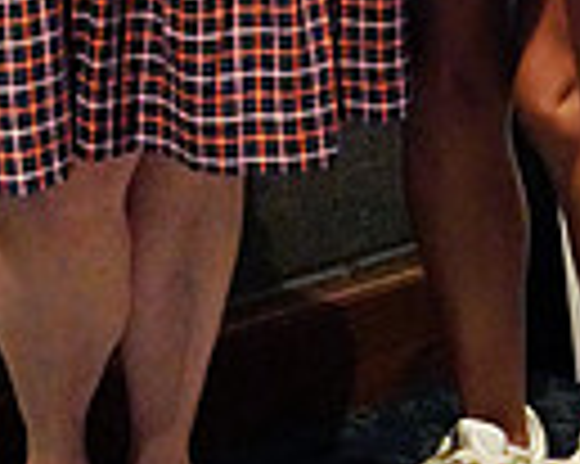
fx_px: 3551
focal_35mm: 207
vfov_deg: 7.1
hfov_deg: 9.3
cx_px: 310
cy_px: -532
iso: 12800
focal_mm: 42
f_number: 6.3
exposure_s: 1/50
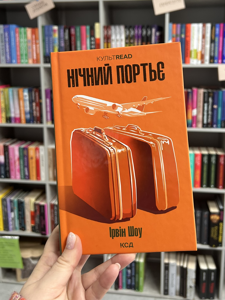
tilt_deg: -9.1
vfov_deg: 53.2
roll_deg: +0.1
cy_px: 107
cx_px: 128
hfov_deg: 41.7
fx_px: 295
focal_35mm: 34
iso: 125
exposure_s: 1/100
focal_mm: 5.7
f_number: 1.5
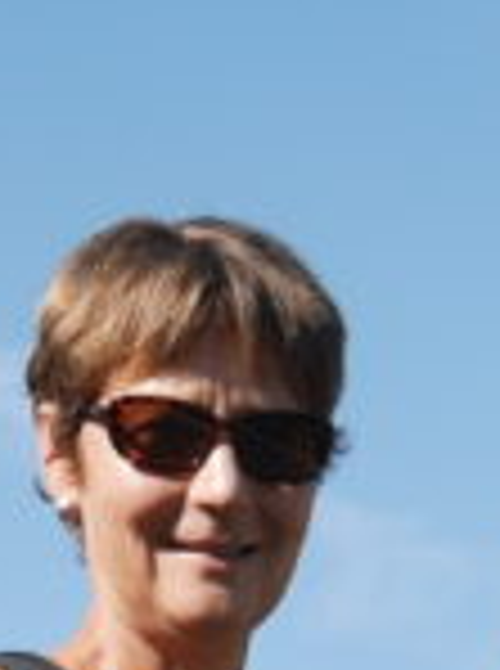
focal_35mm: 193
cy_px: 1603
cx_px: 766
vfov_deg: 9.2
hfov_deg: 7.5
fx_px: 3733
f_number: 5
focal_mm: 14
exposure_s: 1/800
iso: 200
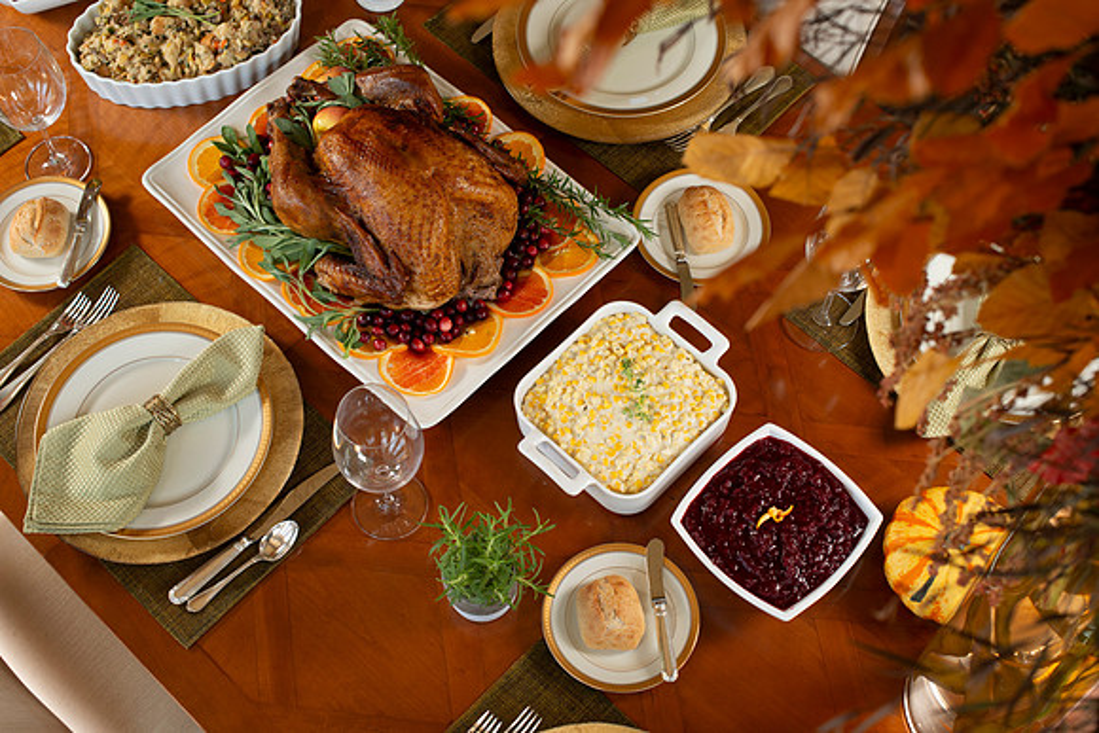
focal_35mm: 50
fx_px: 1527
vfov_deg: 27.0
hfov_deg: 39.6
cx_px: 550
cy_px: 366
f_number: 6.3
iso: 200
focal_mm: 50
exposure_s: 1/60
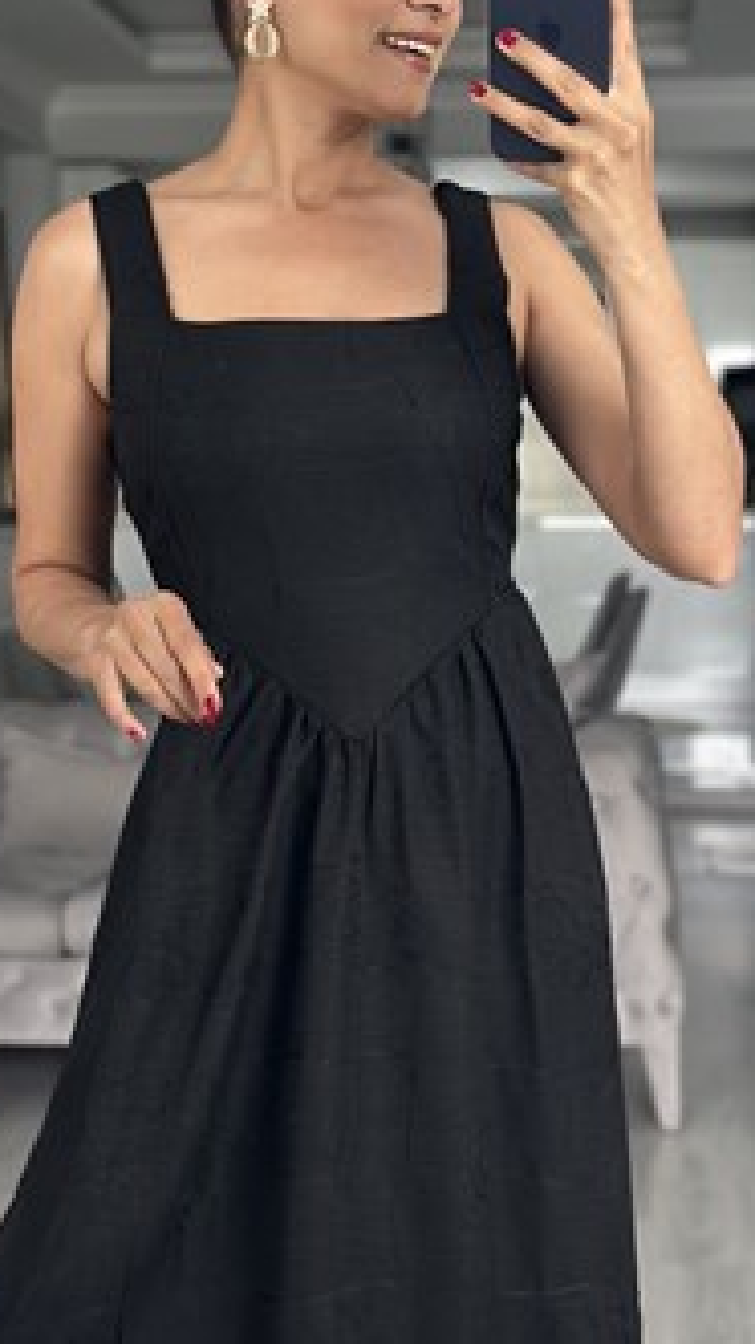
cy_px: 499
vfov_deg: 26.4
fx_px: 2849
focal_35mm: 80
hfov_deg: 15.1
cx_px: 321
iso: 125
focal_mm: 6.86
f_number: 1.78
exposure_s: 1/67
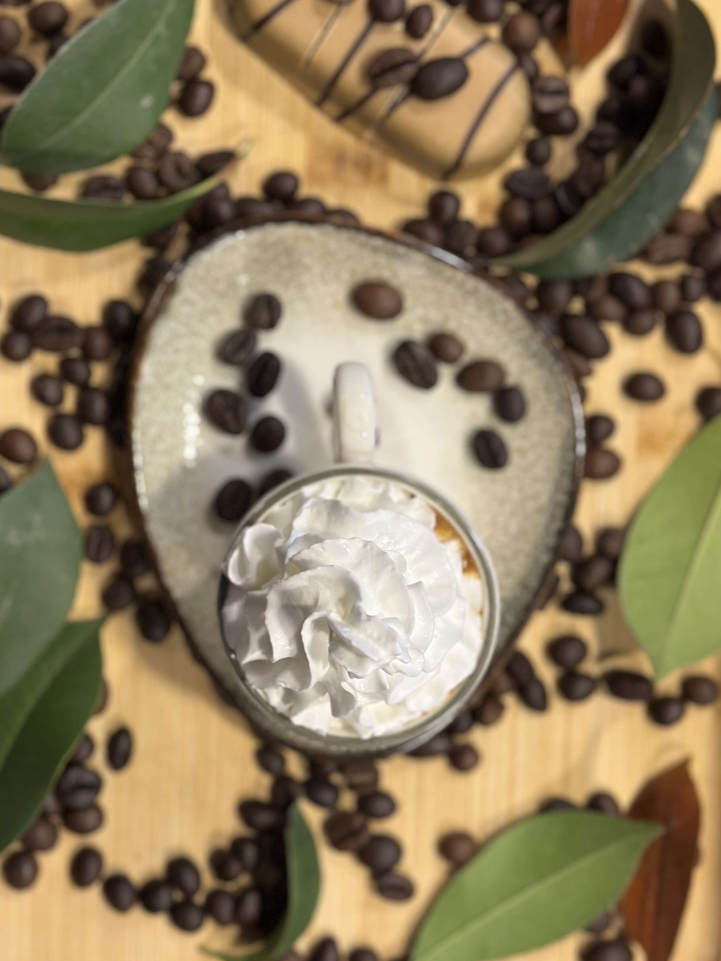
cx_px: 329
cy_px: 401
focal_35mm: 57
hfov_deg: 25.6
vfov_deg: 33.7
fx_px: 1583
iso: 125
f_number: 1.78
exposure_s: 1/50
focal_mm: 6.86
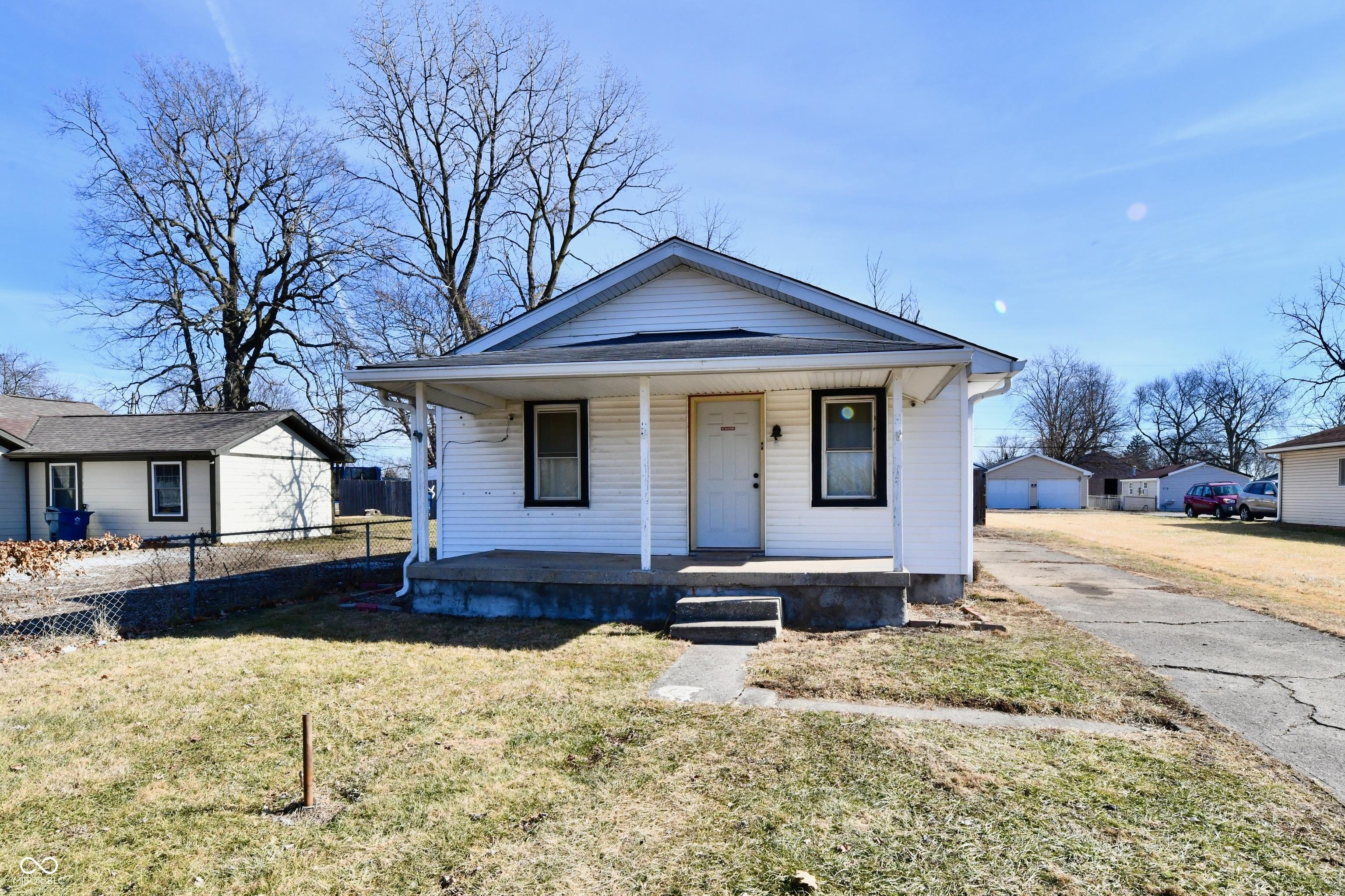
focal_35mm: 14
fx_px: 523
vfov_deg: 81.2
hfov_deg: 104.3
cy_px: 448
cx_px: 672
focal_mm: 14
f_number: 14
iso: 640
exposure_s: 1/800
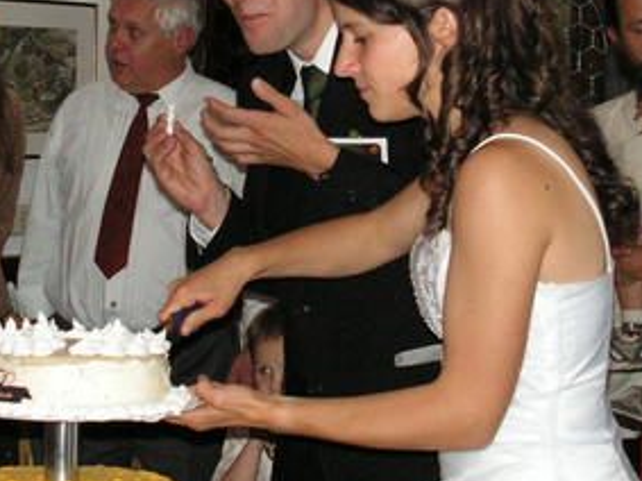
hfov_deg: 18.5
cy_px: 120
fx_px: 1965
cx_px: 368
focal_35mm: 106
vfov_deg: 13.9
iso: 160
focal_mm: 8.4
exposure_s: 1/40
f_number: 3.2
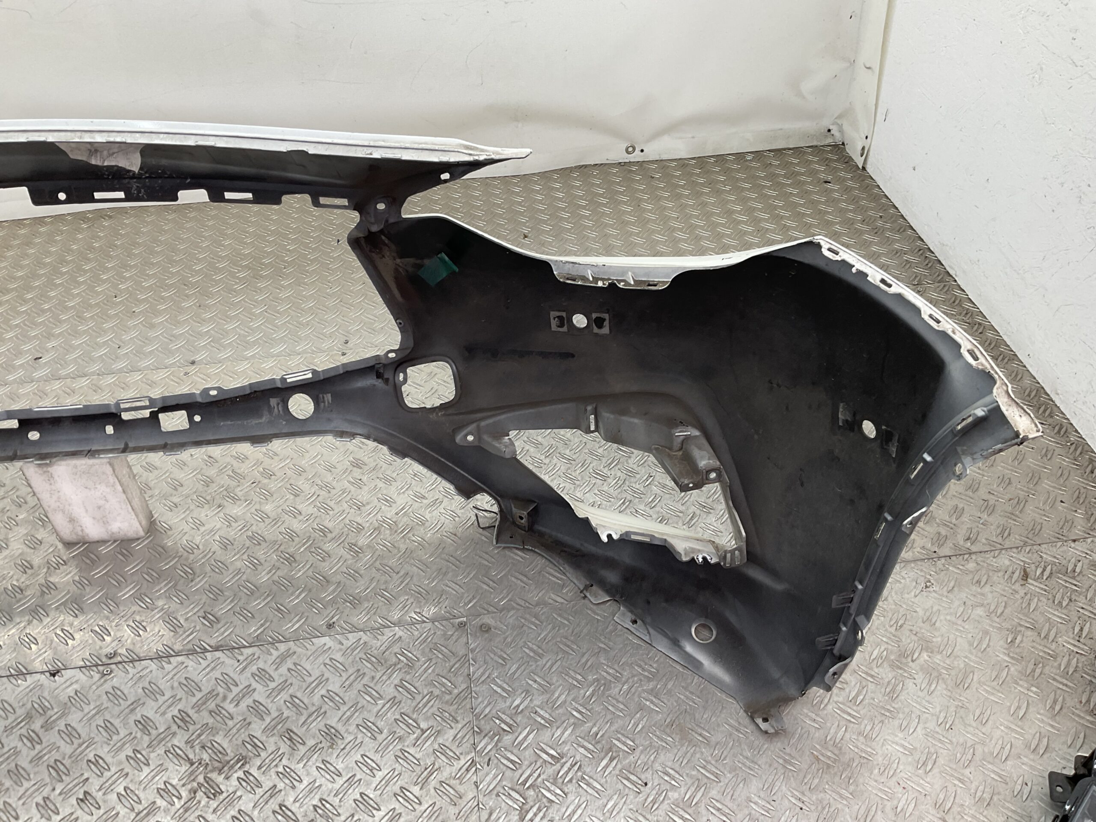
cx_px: 548
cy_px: 411
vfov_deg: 48.2
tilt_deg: -41.3
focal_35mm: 29
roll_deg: +0.9
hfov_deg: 61.7
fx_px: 918
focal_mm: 3
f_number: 1.8
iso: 32
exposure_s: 1/120
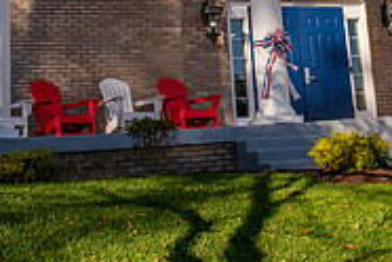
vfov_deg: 17.3
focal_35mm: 75
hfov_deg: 26.6
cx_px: 306
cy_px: -62
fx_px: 817
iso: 80
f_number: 5
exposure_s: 1/640
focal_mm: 24
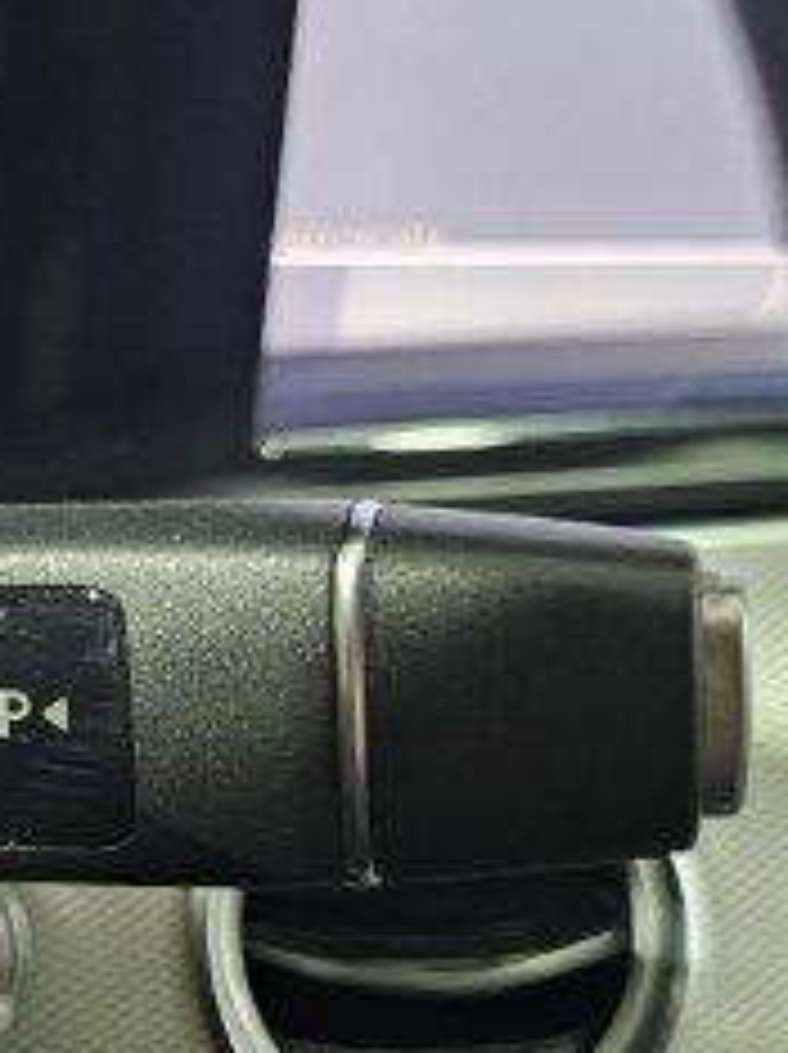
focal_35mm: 63
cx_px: -176
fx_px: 1916
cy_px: 639
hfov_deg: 21.5
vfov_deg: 30.7
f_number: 1.7
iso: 640
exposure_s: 1/33
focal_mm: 6.3
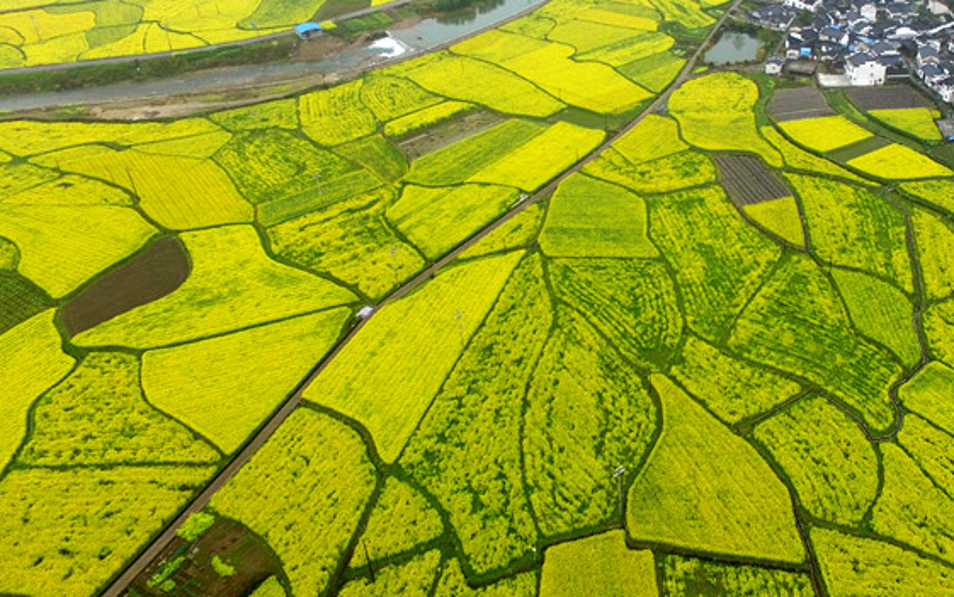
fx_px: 884
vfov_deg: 36.8
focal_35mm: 34
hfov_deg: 55.2
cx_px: 653
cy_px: 183
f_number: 2.8
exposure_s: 1/156
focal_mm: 3.61
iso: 100
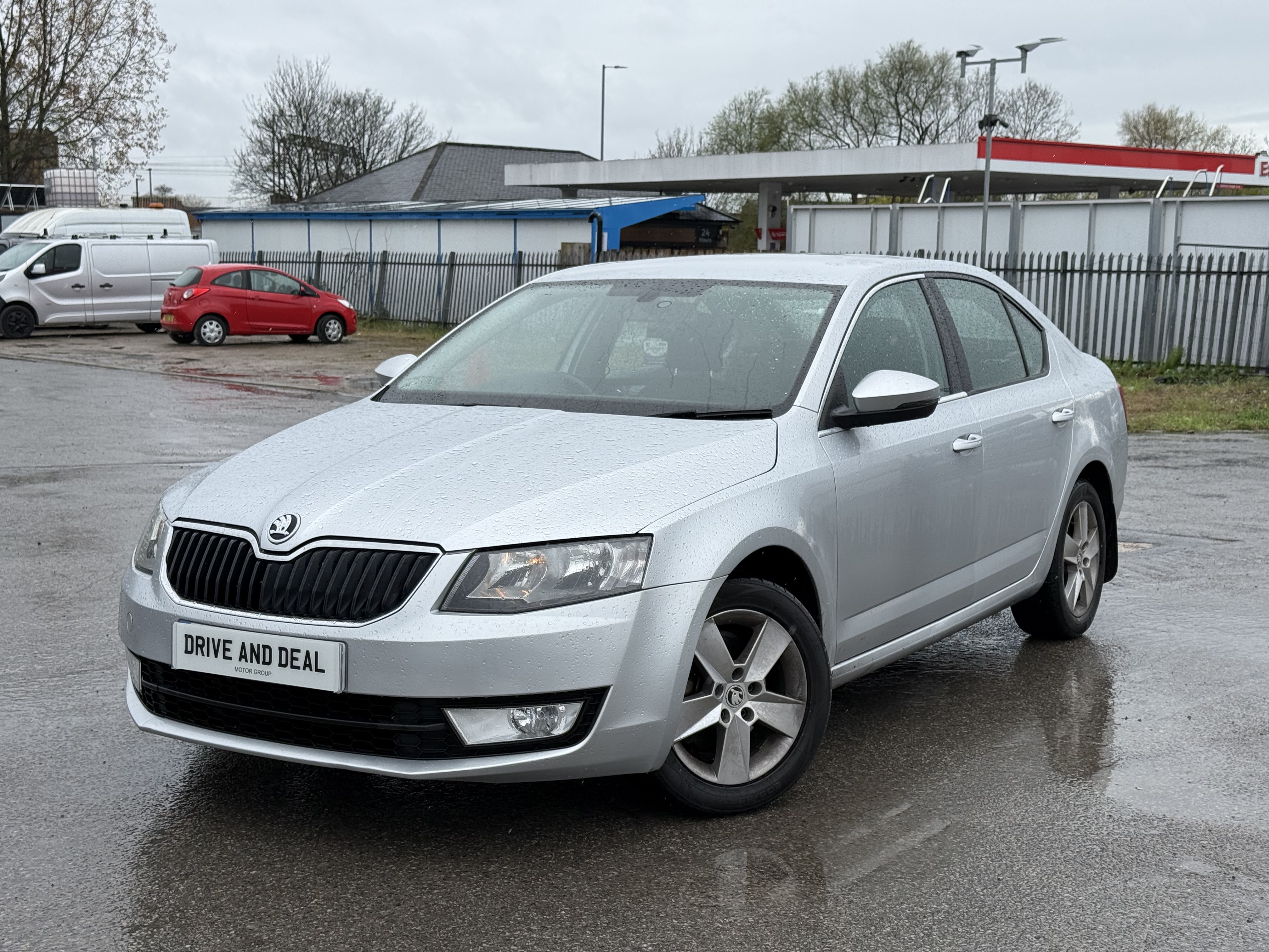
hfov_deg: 39.7
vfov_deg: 30.3
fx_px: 1760
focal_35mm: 48
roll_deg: -1.0
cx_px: 634
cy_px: 476
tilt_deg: -6.4
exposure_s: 1/2033
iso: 64
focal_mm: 6.76
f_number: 1.78
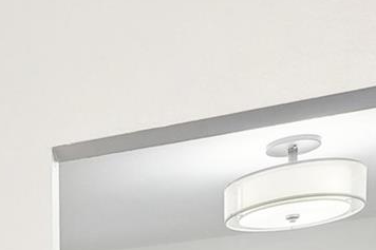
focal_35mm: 81
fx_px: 846
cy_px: 506
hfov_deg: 18.8
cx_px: -316
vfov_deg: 14.1
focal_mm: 12
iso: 400
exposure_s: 1/10
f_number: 8
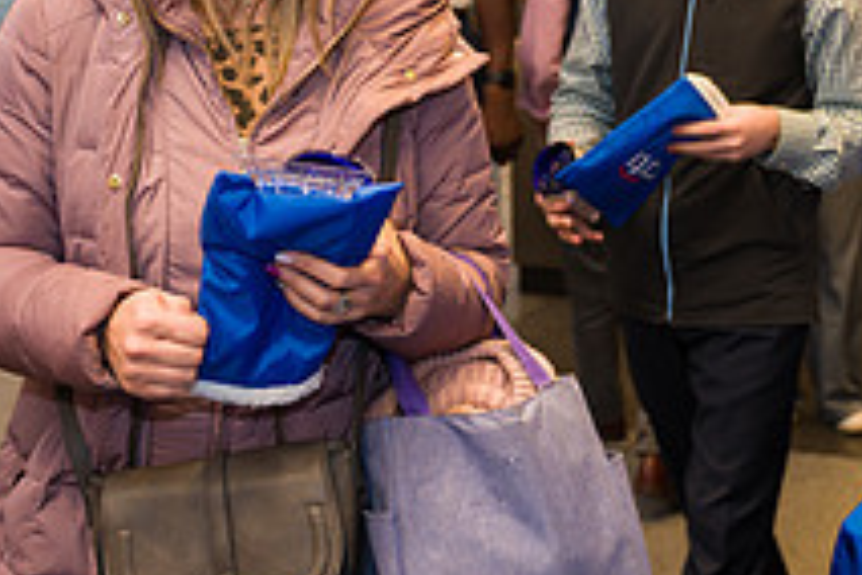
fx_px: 1891
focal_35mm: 79
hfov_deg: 25.6
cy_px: 81
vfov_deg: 17.1
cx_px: 522
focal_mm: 29
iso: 400
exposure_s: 1/125
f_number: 3.2
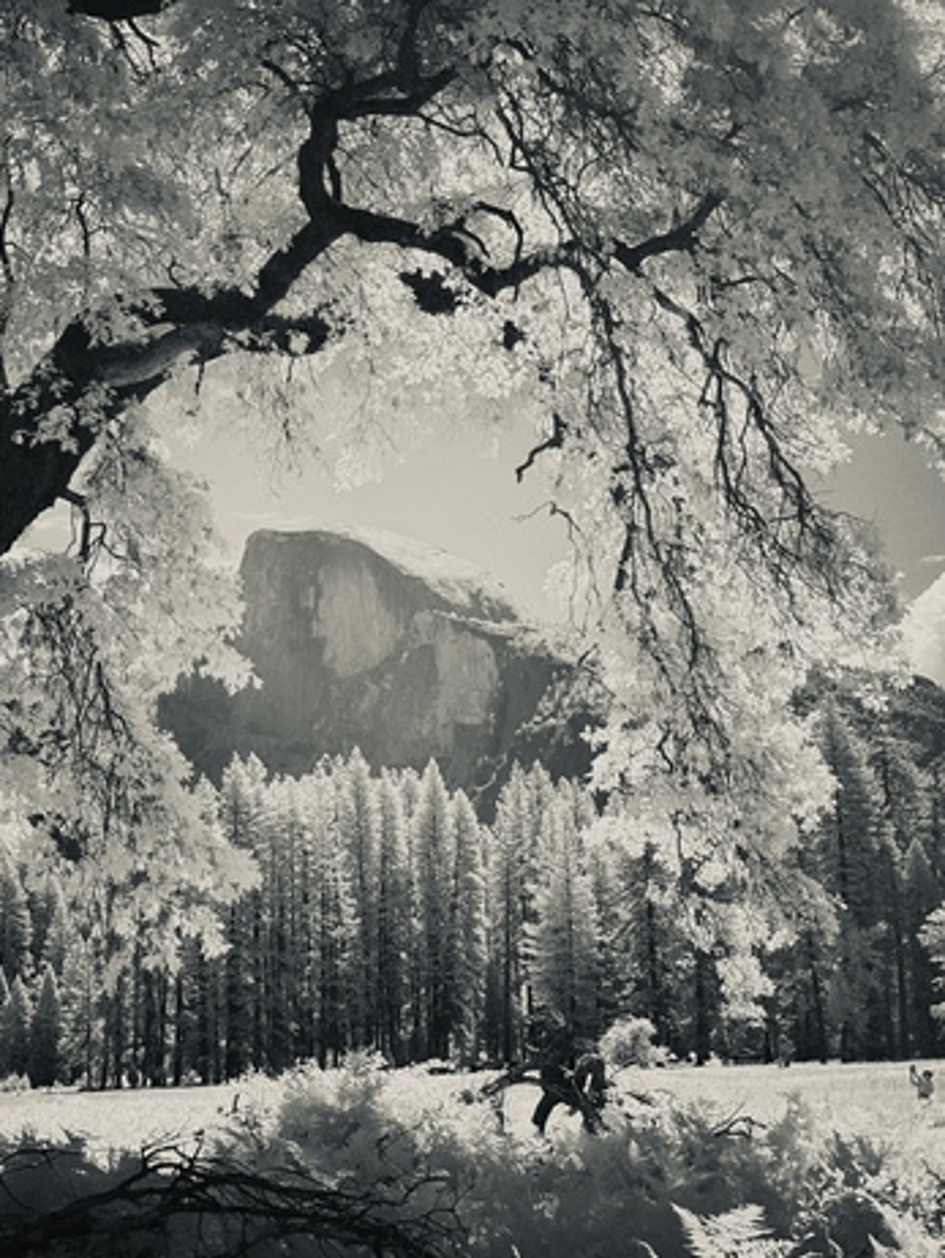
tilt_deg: +12.6
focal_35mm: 54
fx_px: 1964
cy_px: 629
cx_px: 417
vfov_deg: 35.5
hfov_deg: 27.0
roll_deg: +1.9
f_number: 1.78
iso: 400
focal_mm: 6.76
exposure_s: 1/40
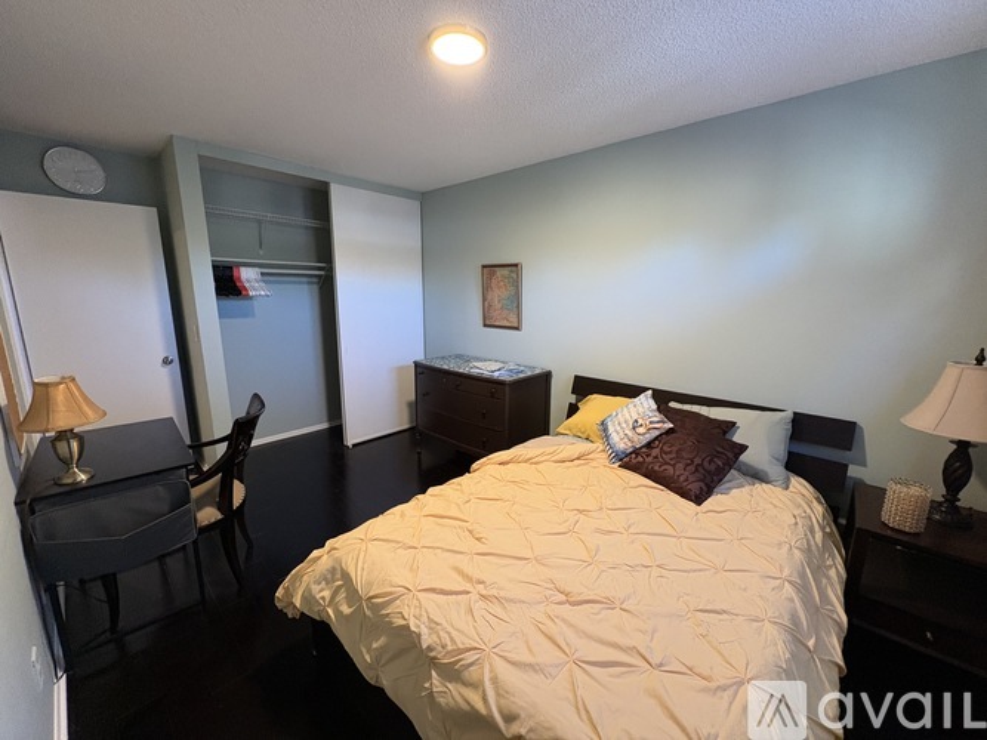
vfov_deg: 85.7
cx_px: 494
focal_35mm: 14
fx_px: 399
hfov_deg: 102.1
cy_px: 370
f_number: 2.2
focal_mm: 2.22
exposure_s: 1/60
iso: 320
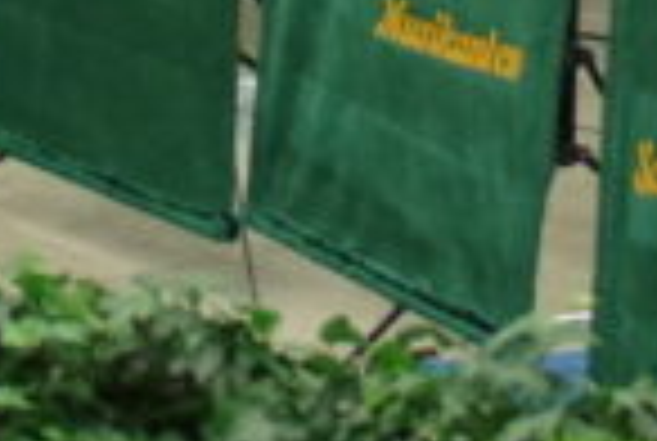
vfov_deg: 4.9
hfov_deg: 7.5
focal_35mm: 273
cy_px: -781
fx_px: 4992
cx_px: 292
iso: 3200
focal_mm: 26
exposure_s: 1/50
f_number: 4
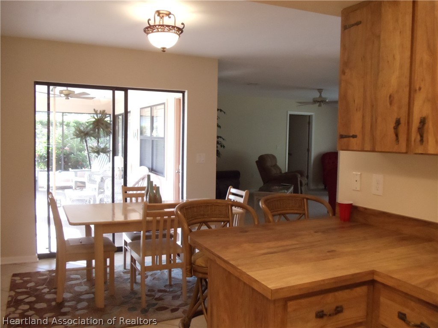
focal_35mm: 44
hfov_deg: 42.9
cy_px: 164
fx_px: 557
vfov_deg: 32.9
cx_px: 219
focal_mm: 6
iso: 400
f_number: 3.5
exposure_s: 1/60
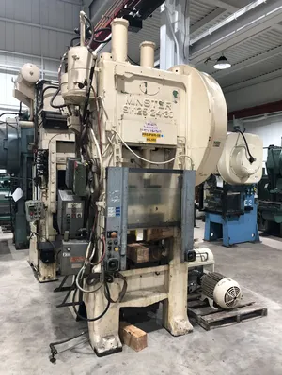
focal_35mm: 28
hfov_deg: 49.7
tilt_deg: -1.7
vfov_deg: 63.4
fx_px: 304
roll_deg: -0.7
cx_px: 141
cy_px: 188
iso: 40
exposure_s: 1/17
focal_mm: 4
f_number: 1.8
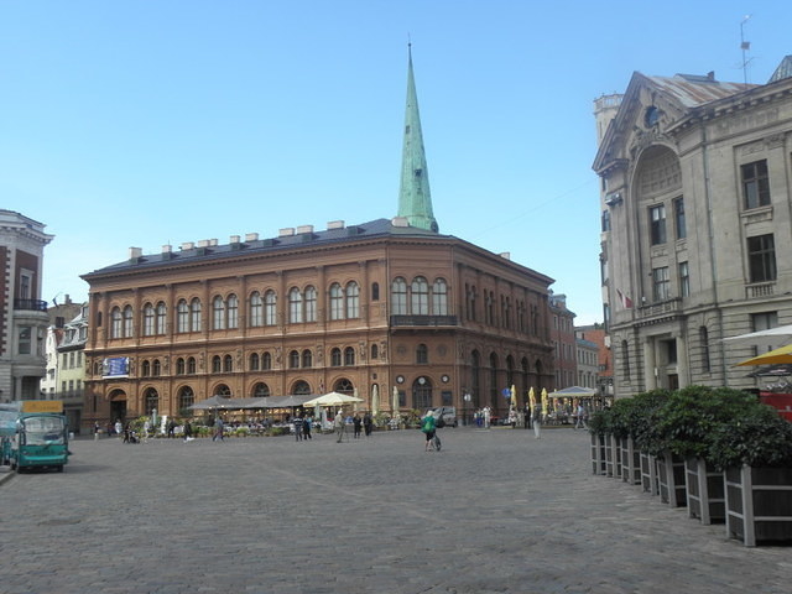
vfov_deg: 37.7
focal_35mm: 38
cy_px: 297
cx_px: 396
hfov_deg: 49.0
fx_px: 869
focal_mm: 6.85
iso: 64
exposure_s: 1/125
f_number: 5.6
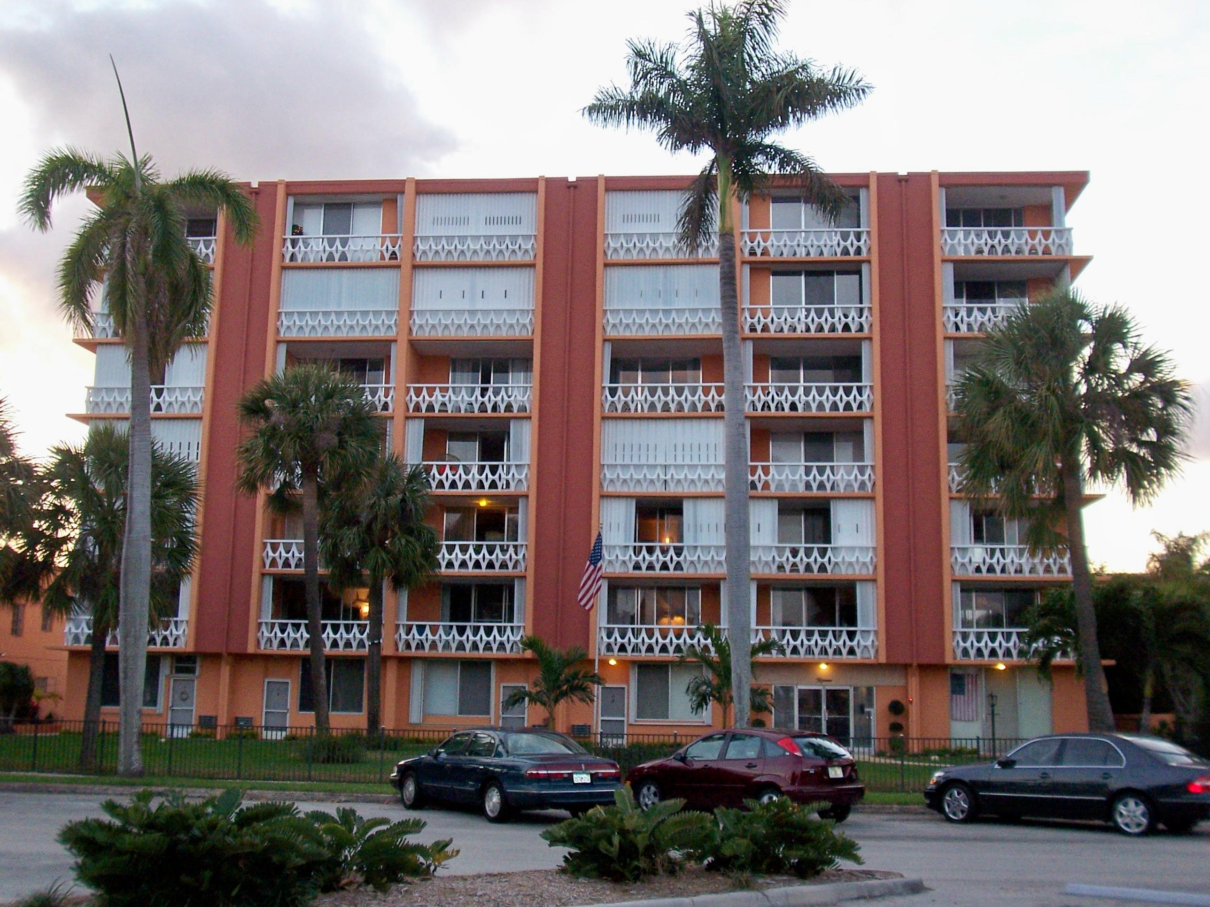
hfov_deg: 47.9
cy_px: 454
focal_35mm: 39
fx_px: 1363
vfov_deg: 36.8
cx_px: 605
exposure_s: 1/60
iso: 125
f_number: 3.9
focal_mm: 6.4
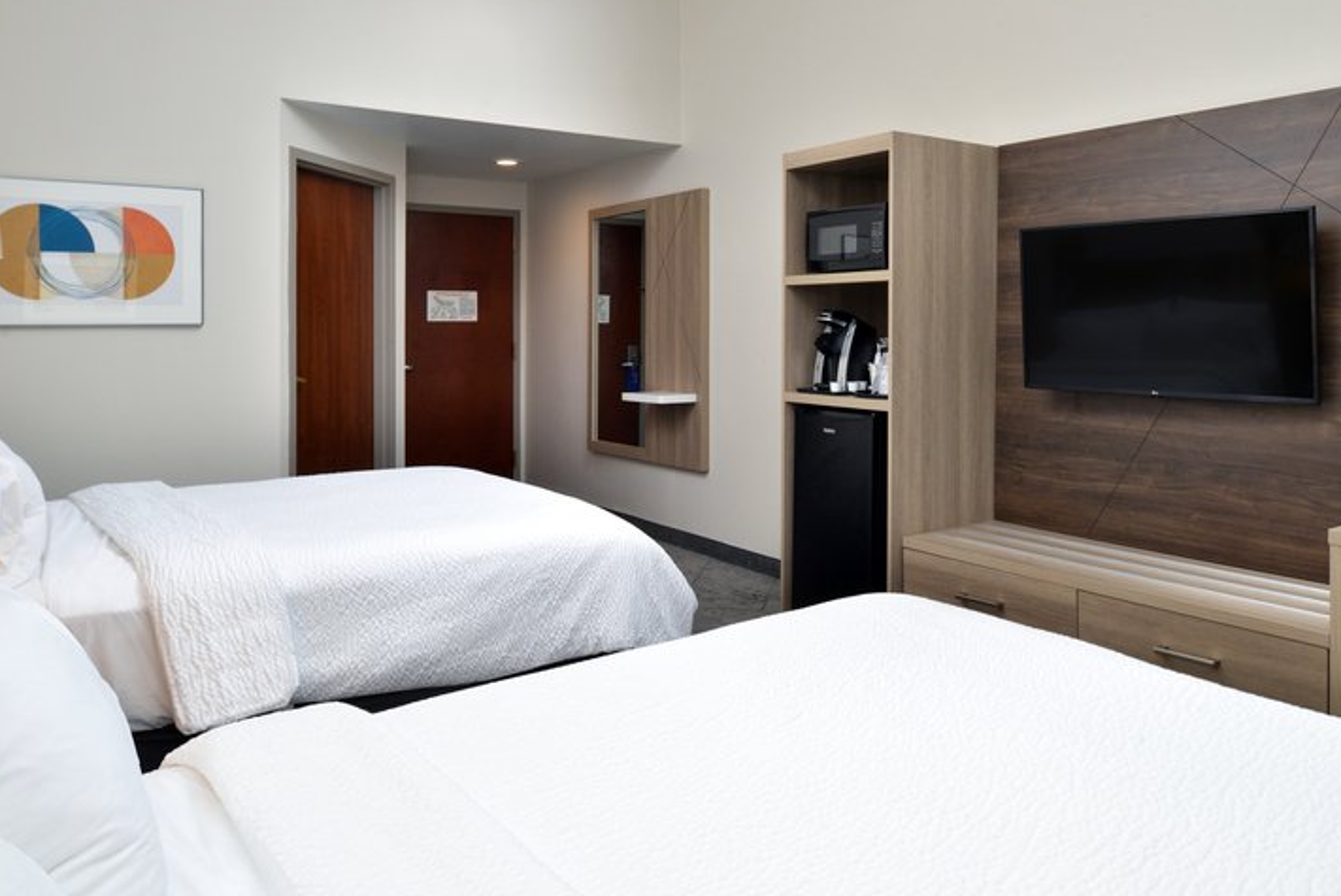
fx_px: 1006
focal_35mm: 27
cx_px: 736
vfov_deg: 48.0
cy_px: 419
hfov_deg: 67.2
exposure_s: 1/40
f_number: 13
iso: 640
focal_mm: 24
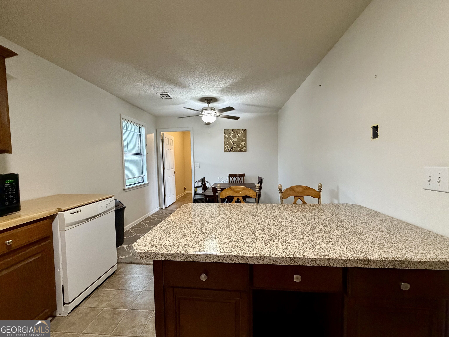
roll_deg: +1.6
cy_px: 168
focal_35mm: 14
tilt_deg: -2.7
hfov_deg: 102.1
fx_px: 182
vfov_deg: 85.7
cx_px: 224
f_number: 2.2
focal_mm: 2.22
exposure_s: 1/60
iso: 640
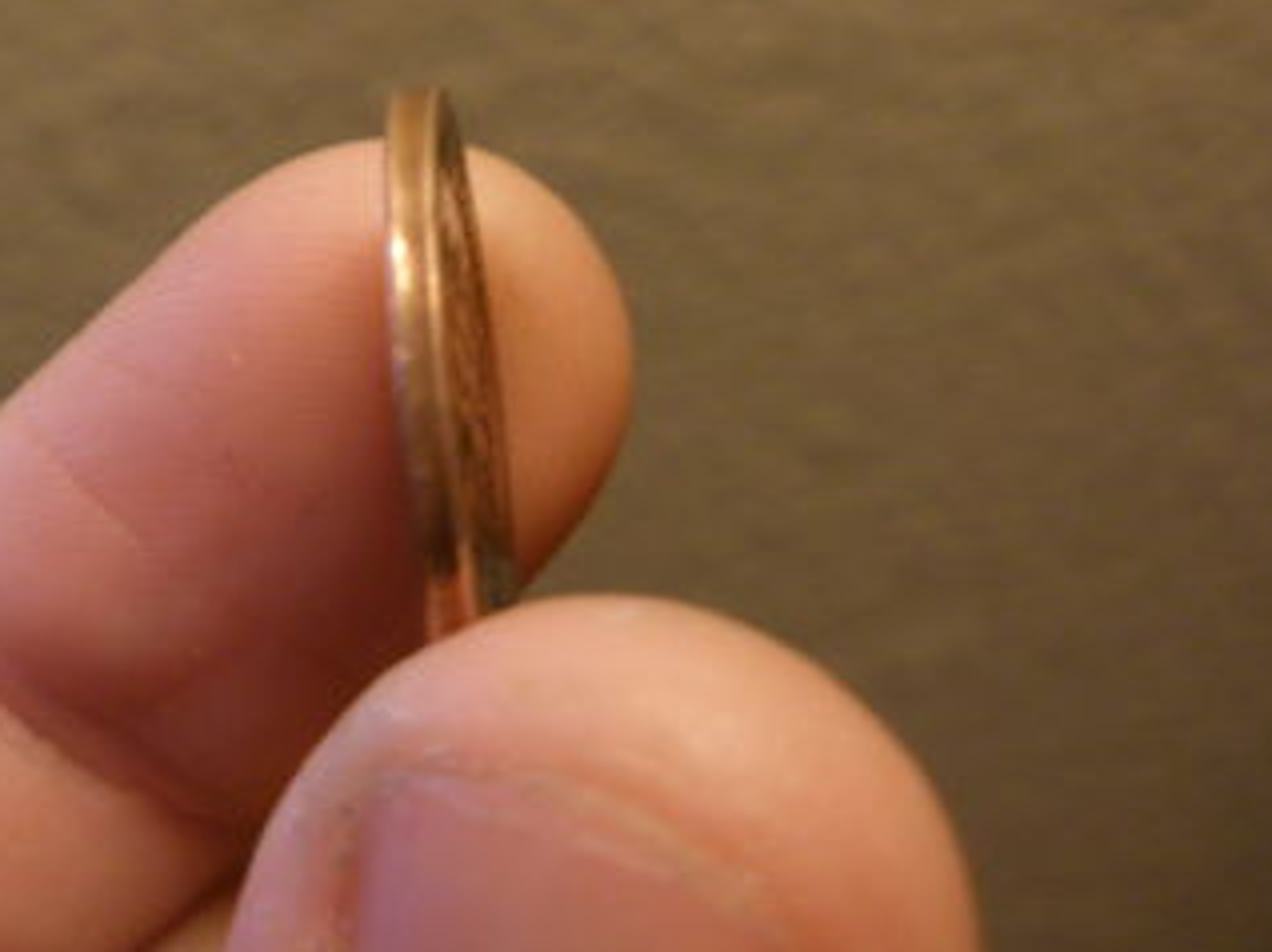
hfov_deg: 27.9
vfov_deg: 21.2
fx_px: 2497
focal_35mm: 68
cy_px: 108
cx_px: 216
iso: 160
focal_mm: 6.3
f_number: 3.5
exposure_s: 1/20
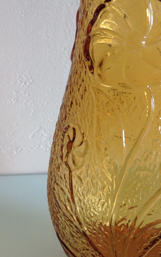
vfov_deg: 42.6
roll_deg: +2.8
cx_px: 117
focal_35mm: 47
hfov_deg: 27.1
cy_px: 130
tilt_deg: -17.4
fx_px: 330
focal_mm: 4.28
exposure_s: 1/20
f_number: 2.4
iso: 64
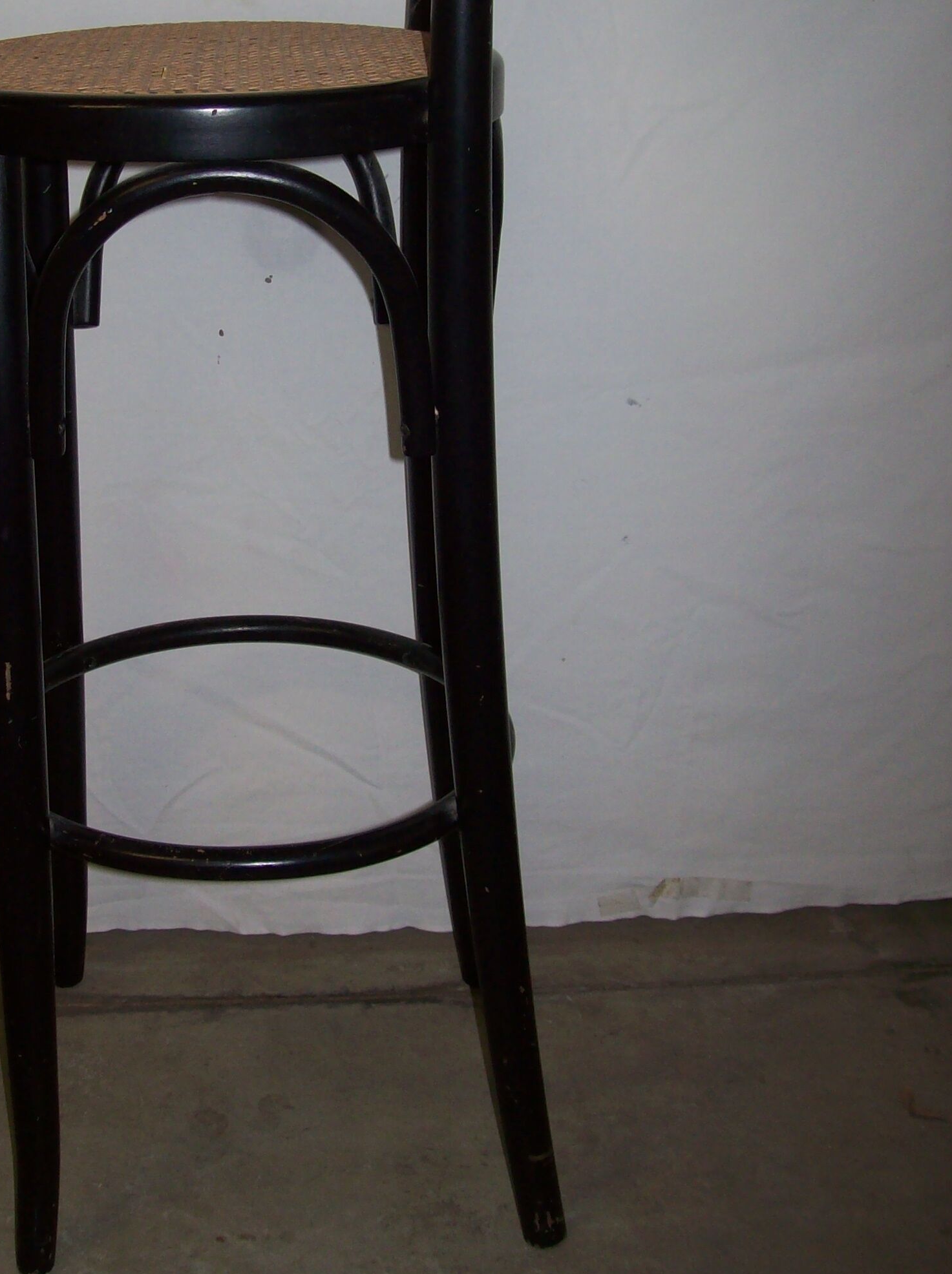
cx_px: 288
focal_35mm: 52
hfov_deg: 27.7
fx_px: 1912
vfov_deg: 36.5
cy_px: 433
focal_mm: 6
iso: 80
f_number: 2.7
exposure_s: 1/64
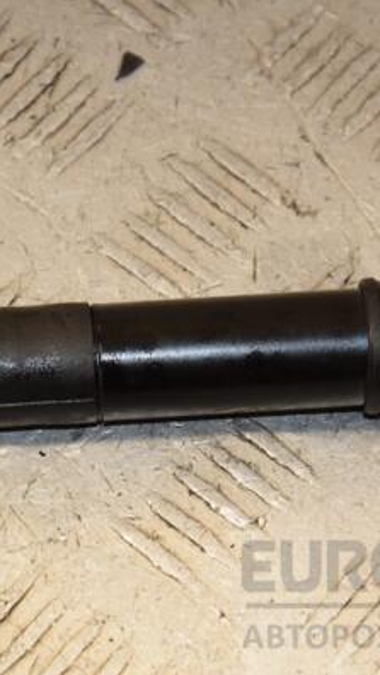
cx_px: 210
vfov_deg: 10.1
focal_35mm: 214
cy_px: 339
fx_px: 3830
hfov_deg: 5.7
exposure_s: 1/200
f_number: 7.1
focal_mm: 90
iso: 800
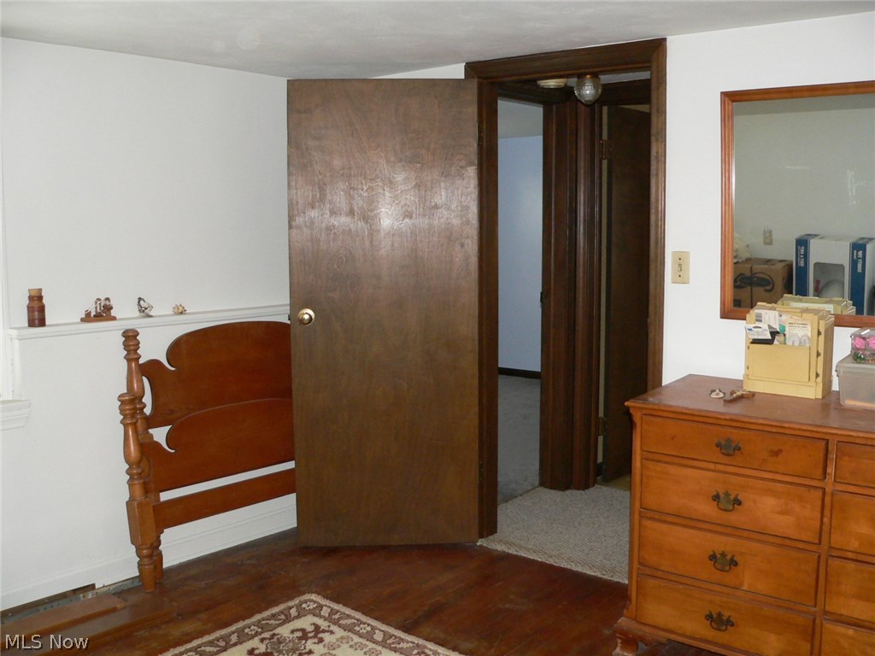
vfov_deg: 39.7
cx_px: 438
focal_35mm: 36
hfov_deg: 51.4
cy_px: 328
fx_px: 910
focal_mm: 6
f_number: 2.8
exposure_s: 1/30
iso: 200
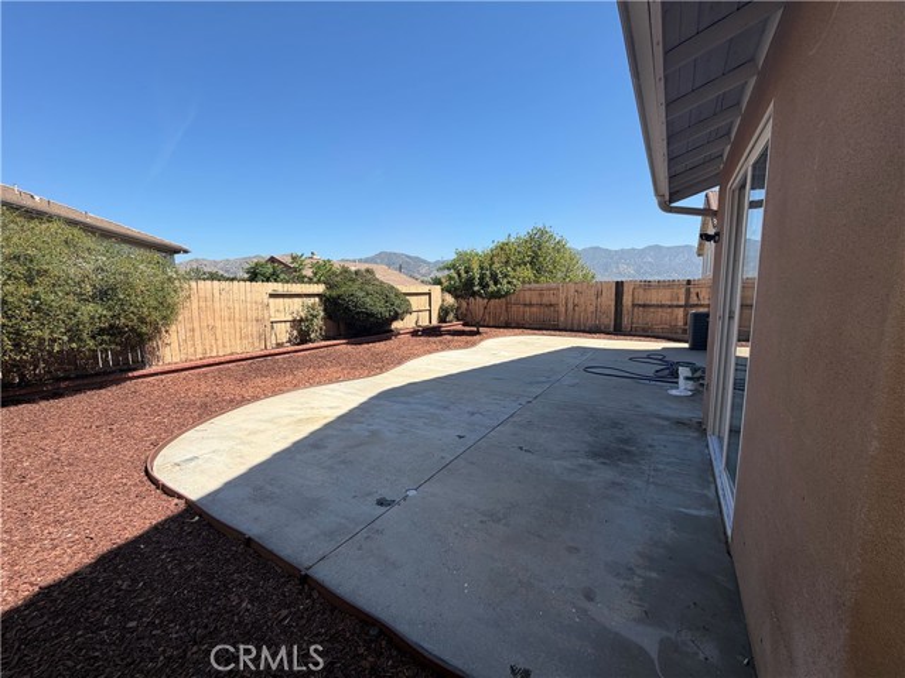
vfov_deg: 85.7
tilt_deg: -6.6
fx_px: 366
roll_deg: +0.9
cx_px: 452
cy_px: 339
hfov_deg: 102.1
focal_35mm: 14
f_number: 2.2
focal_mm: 2.22
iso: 25
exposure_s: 1/770
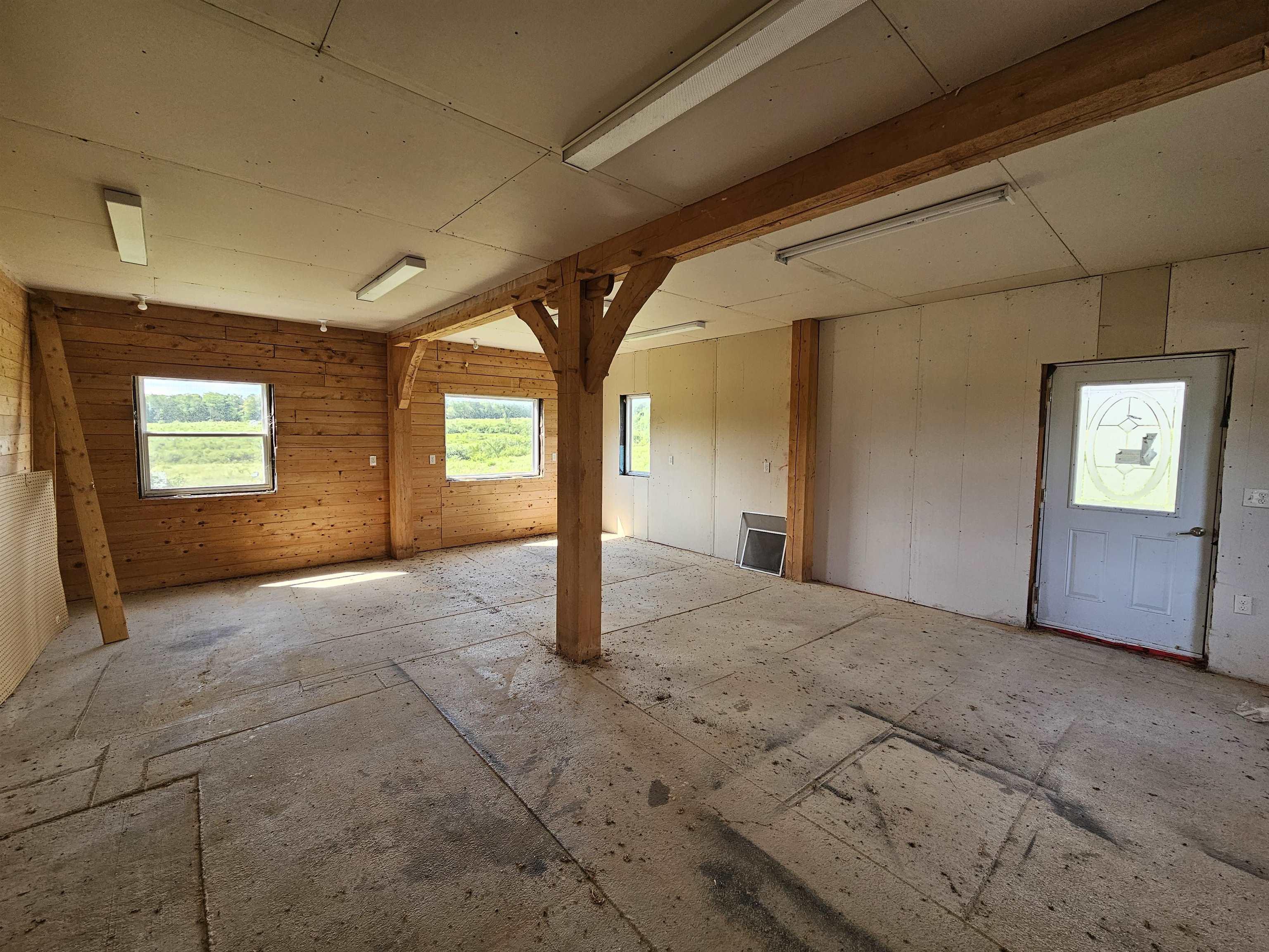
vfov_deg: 89.9
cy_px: 476
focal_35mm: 13
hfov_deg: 106.2
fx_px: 477
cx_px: 634
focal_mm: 2.2
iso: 80
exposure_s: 1/120
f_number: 2.2
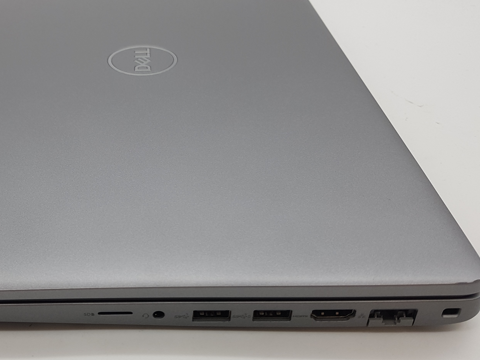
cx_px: 133
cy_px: 171
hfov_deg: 43.6
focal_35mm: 42
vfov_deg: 34.3
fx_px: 582
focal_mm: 4.2
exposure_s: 1/222
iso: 40
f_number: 1.7
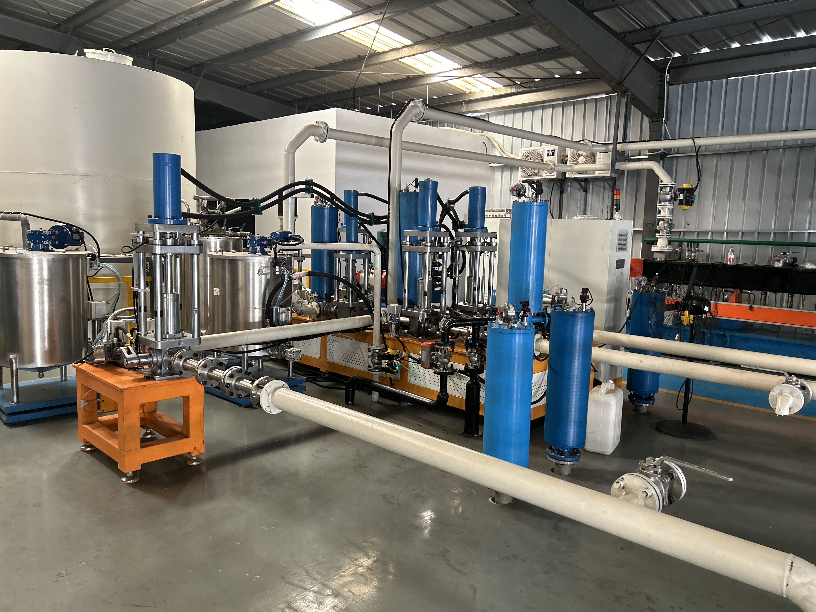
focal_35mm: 26
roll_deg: -1.2
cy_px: 306
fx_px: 613
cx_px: 408
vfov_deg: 53.1
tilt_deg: -8.3
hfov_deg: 67.3
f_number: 1.5
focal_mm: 5.7
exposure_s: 1/60
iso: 320
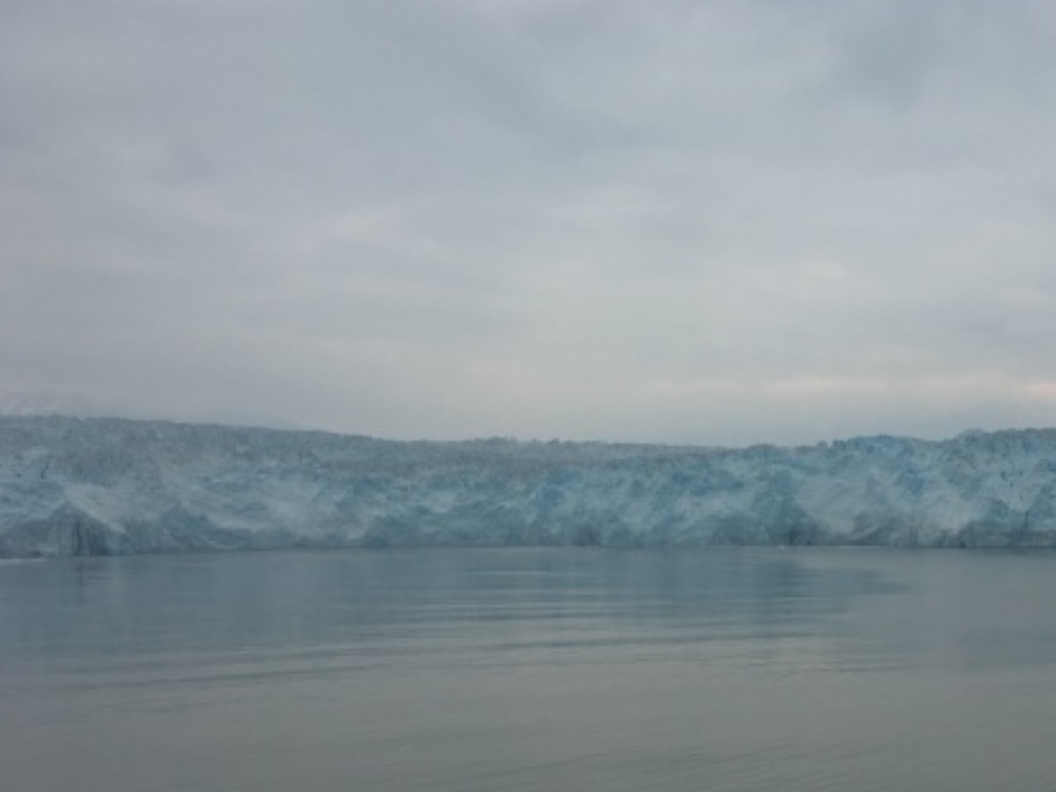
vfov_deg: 31.7
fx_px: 1373
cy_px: 582
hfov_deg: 40.8
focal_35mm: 45
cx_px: 795
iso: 25
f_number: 2.2
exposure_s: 1/1115
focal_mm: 4.15
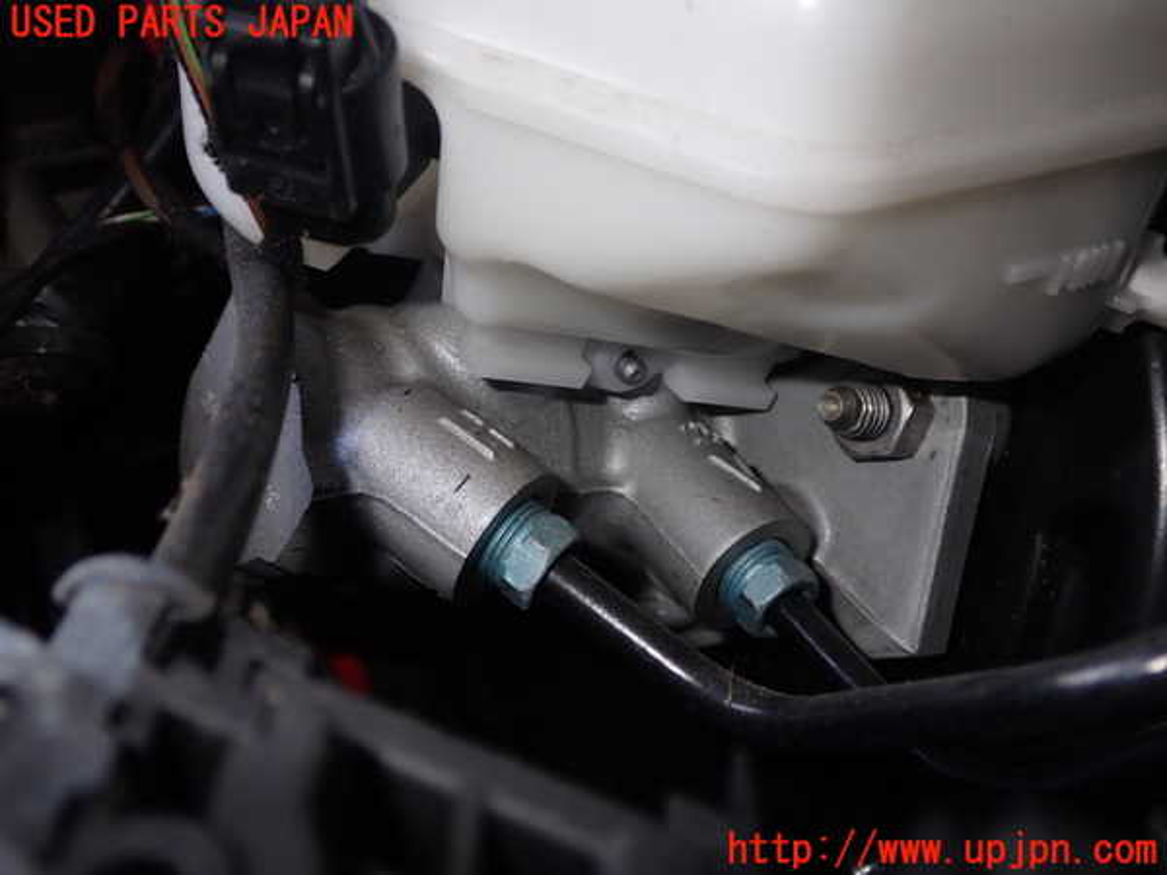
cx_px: 584
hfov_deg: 49.0
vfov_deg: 37.7
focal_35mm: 38
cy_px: 438
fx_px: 1281
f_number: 8
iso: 200
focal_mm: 6.83
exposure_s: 1/40
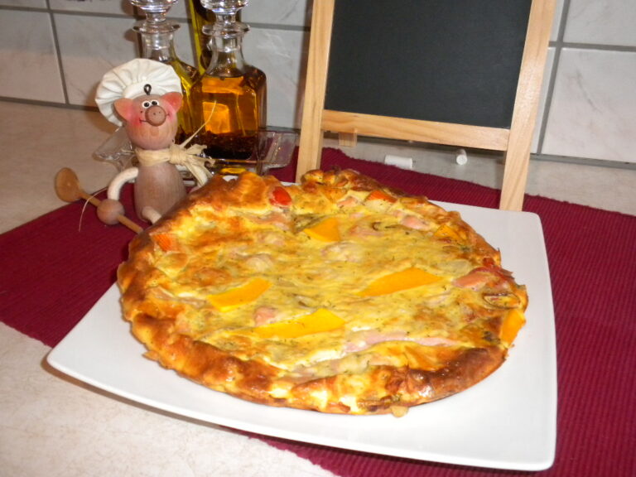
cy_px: 238
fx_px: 680
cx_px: 318
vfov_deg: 38.7
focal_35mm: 37
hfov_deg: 50.1
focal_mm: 6.6
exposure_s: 1/30
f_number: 3.5
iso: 400
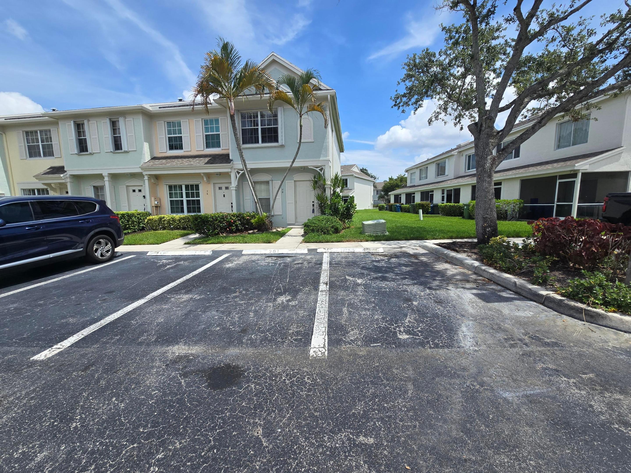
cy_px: 236
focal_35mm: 13
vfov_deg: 89.9
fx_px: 237
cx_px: 316
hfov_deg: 106.2
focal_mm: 2.2
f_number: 2.2
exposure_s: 1/2558
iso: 50
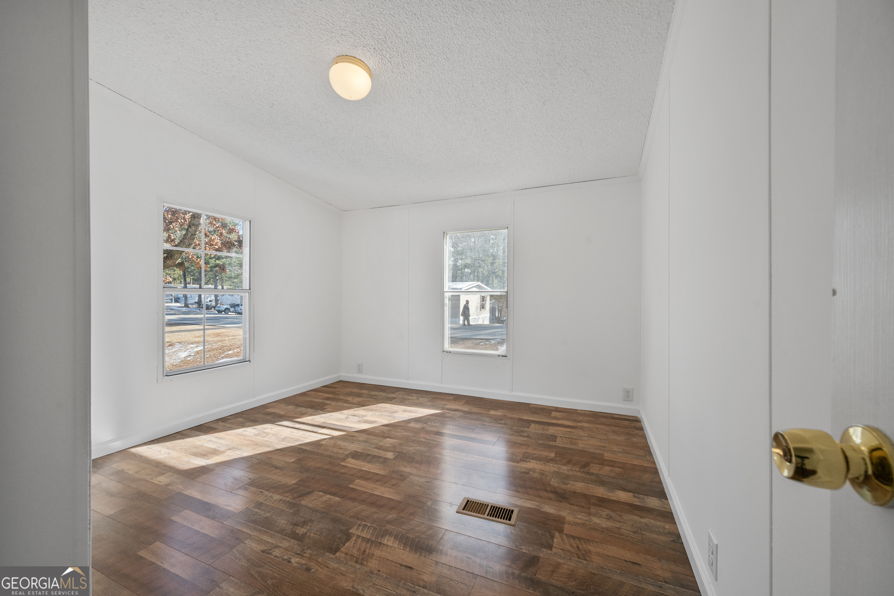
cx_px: 447
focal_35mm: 14
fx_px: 348
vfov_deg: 81.2
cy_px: 298
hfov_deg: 104.3
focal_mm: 14
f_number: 8
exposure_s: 1/160
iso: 400
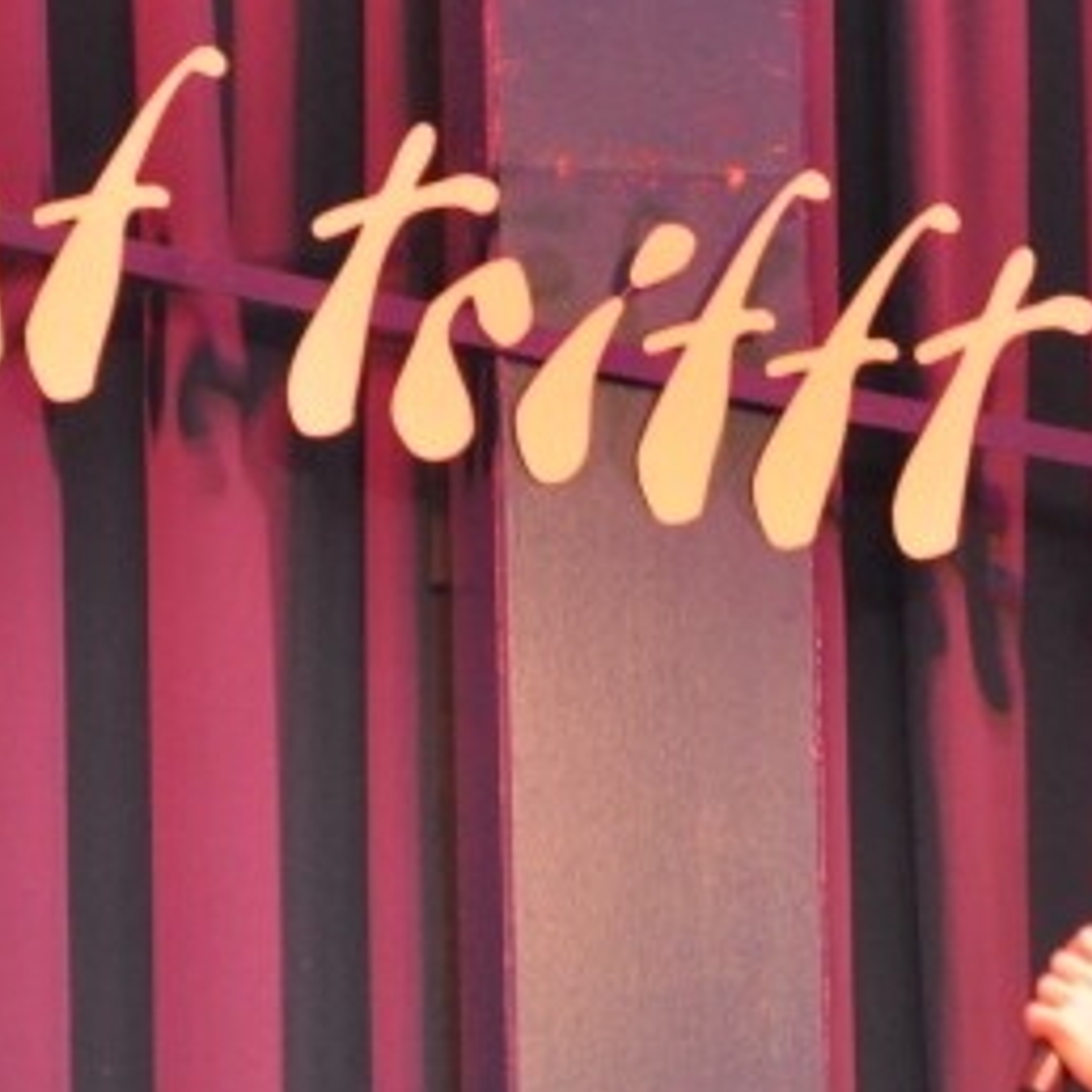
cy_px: 980
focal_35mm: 355
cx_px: 559
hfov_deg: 4.9
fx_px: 12670
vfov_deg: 4.9
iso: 2000
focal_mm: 90
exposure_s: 1/60
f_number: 5.6
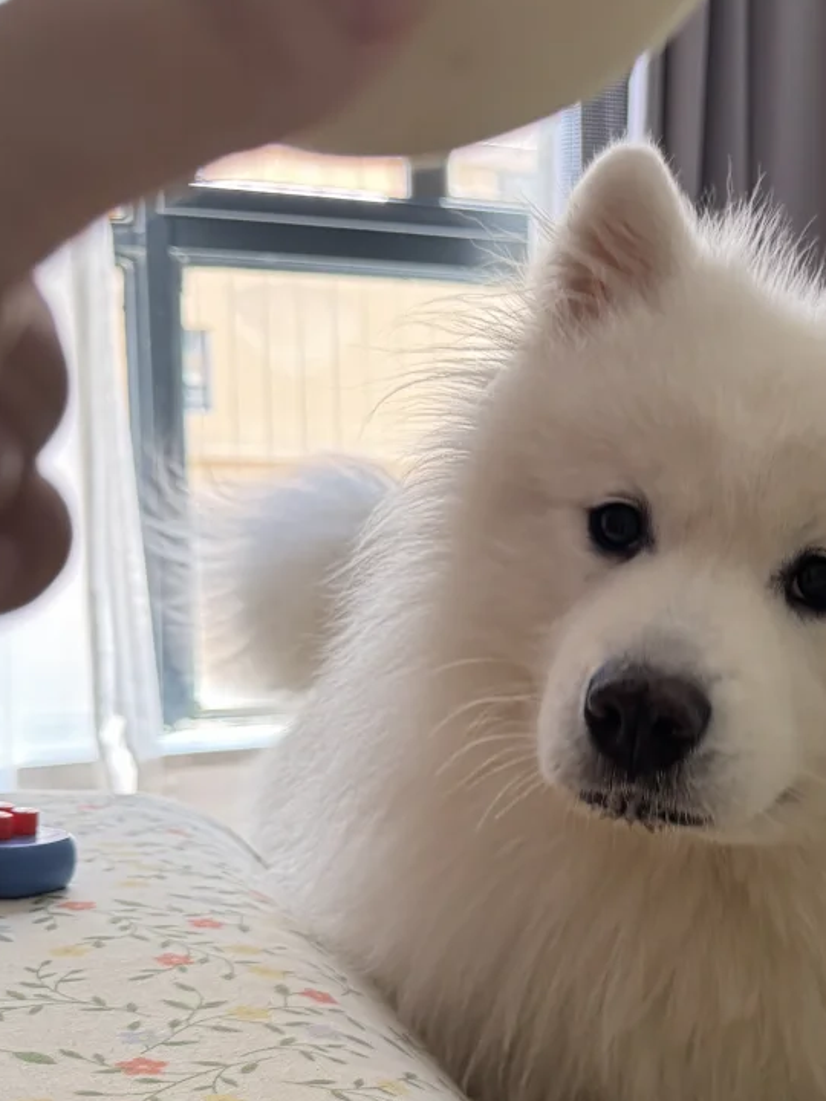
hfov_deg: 28.7
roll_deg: -1.3
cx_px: 788
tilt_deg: -8.4
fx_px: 1527
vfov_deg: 39.4
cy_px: 691
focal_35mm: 48
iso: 200
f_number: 1.78
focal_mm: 6.76
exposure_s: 1/66
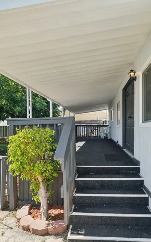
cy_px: 119
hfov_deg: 49.1
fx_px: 165
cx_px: 87
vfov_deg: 72.6
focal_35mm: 25
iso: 100
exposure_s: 1/80
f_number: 8
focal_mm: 16
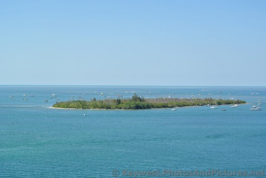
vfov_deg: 16.9
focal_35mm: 81
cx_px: 133
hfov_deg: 25.0
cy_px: 89
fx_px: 599
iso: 100
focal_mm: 30
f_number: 5.6
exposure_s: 1/500
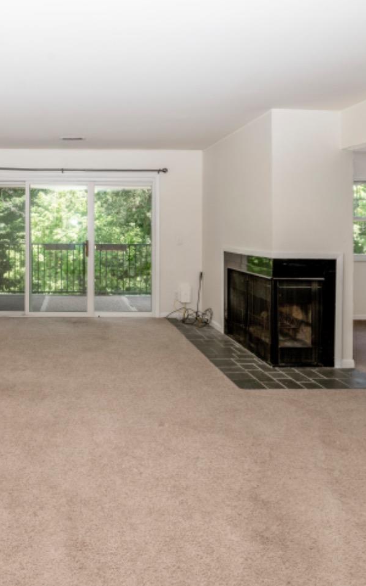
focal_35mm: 24
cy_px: 282
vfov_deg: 74.8
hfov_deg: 47.9
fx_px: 383
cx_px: 67
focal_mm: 15
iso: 320
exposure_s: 1/60
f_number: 8
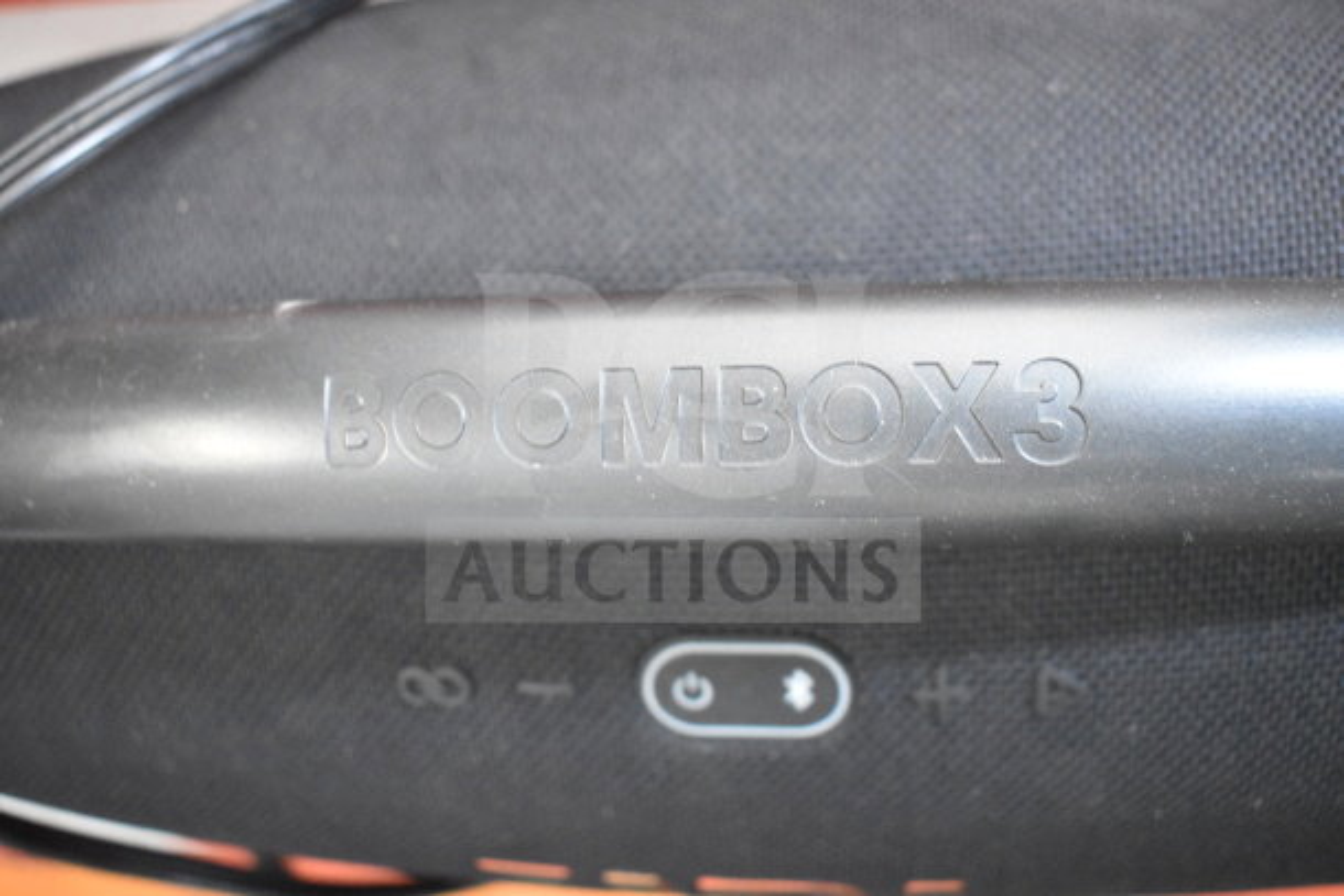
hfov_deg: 47.9
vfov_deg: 33.0
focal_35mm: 40
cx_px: 672
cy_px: 448
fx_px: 1512
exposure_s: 1/40
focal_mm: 27
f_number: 4
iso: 8000
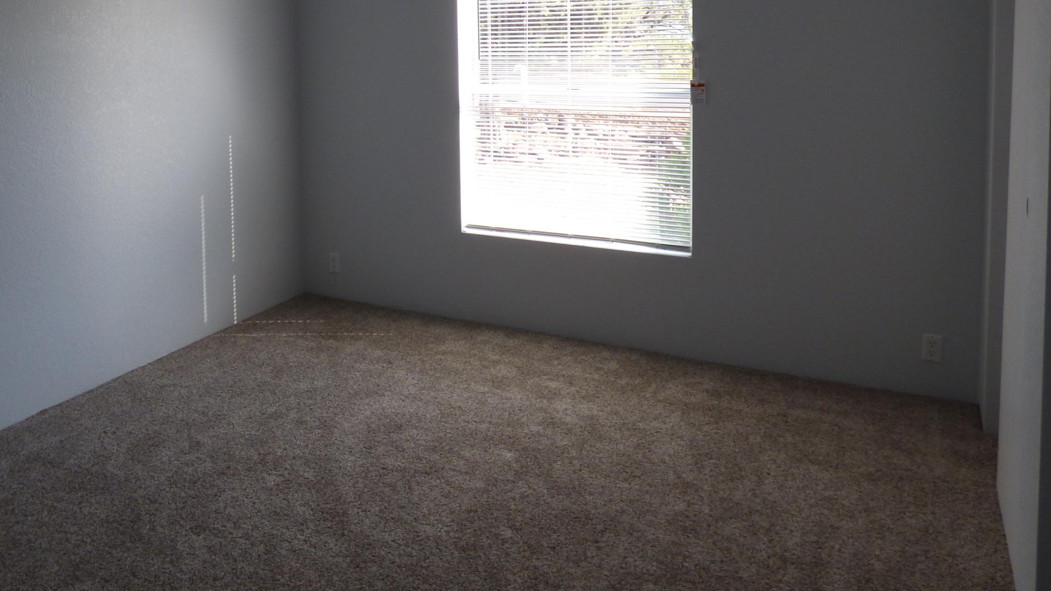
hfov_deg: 62.9
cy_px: 104
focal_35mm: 30
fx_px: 836
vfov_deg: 37.3
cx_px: 363
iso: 100
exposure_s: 1/160
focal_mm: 3.58
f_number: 2.8
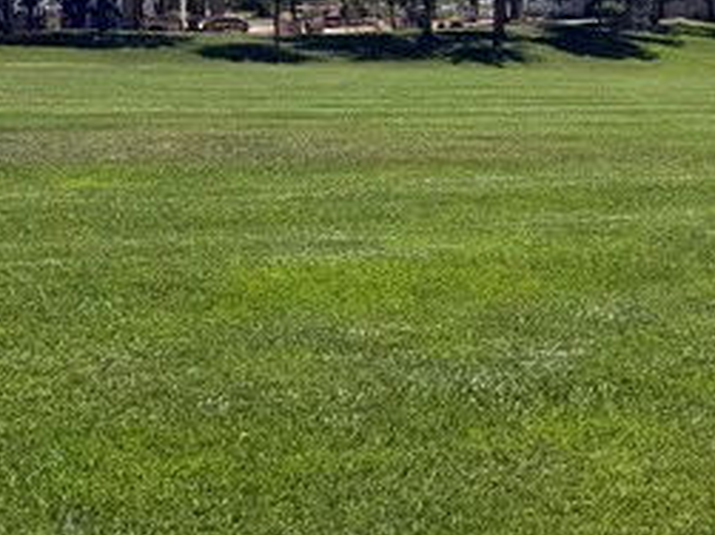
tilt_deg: -4.2
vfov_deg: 15.1
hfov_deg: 19.2
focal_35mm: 98
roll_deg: -0.5
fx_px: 2023
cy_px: 222
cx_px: 795
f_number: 1.78
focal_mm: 6.76
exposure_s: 1/5319
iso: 80
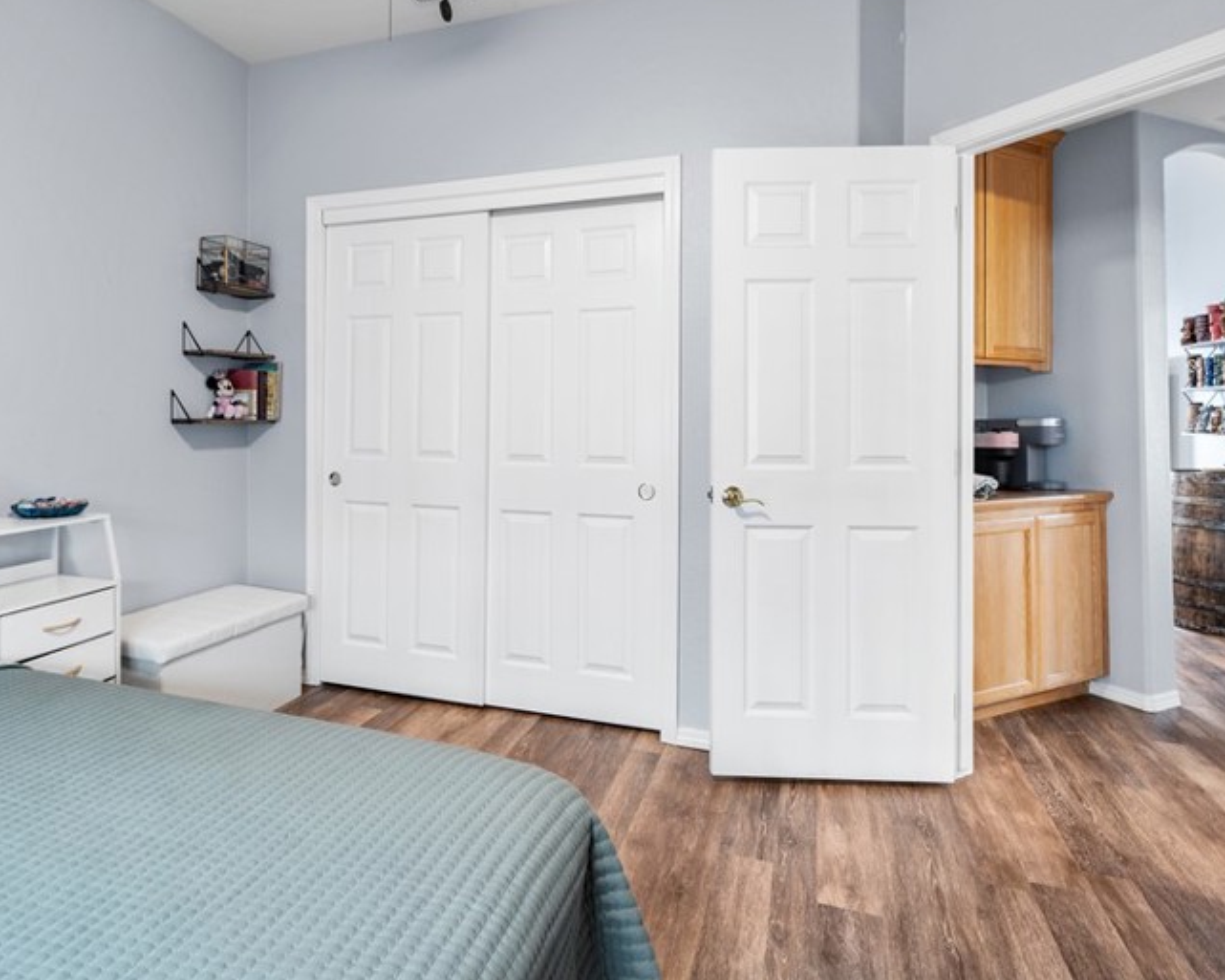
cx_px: 514
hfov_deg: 77.1
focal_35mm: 21
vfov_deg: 65.2
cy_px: 414
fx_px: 761
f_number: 8
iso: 100
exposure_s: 1.6
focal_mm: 14
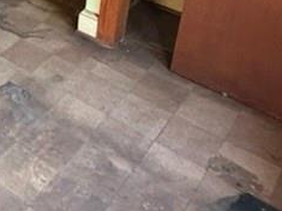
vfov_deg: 21.4
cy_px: -73
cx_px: -82
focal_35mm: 61
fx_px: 497
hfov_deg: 26.9
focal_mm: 2.22
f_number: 2.2
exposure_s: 1/60
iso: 640
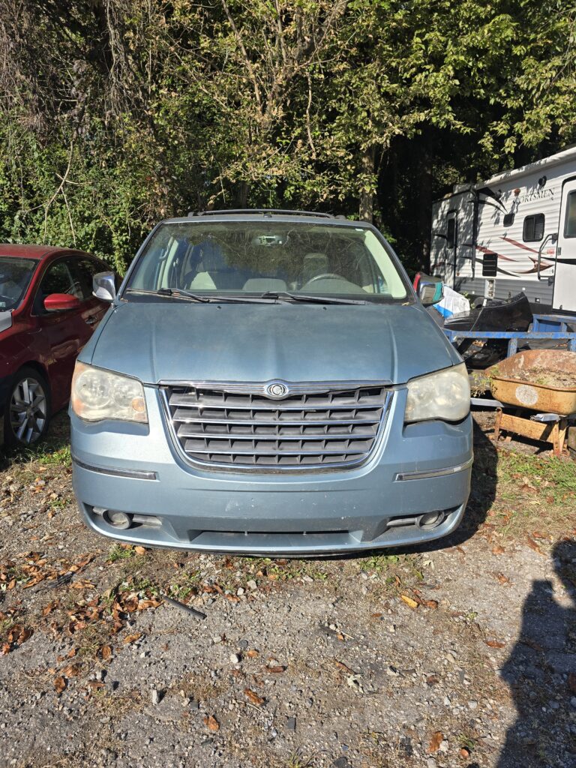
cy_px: 384
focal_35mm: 23
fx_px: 510
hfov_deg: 58.9
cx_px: 288
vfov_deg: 73.9
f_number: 1.7
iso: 12
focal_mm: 6.3
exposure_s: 1/531
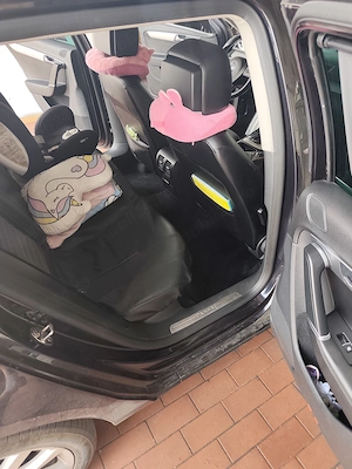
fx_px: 312
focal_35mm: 23
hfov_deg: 58.9
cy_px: 234
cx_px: 176
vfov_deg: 73.9
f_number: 1.65
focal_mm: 6.19
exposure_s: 1/50
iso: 100
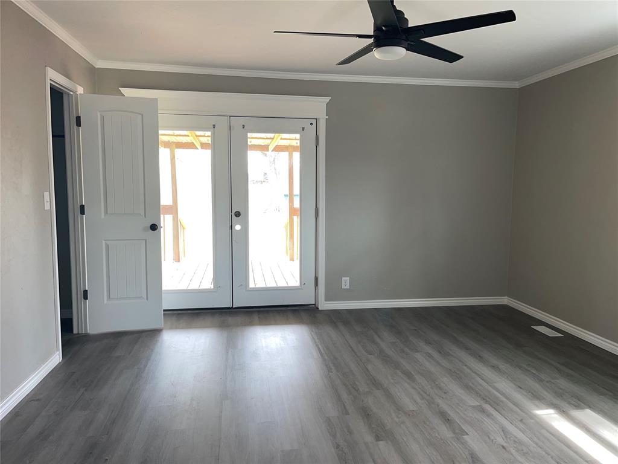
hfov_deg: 69.4
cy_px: 232
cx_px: 309
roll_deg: -0.4
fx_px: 446
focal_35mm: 25
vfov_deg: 54.9
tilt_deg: -6.6
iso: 32
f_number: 1.6
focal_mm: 5.1
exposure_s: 1/38
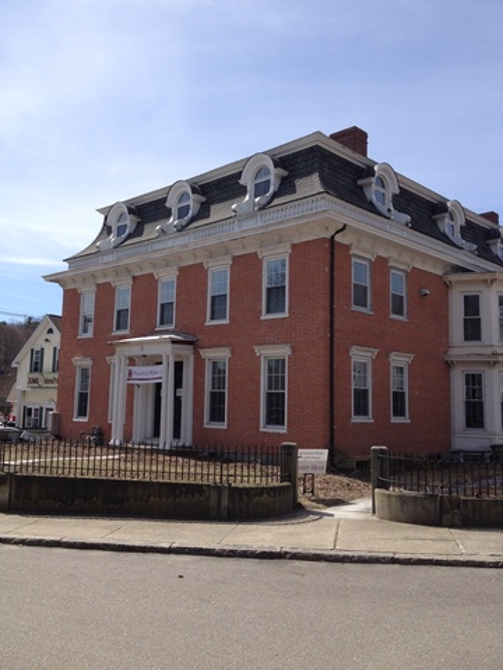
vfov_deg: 52.6
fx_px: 678
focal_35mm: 35
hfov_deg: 40.7
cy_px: 335
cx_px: 252
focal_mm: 4.28
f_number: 2.4
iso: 50
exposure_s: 1/1672
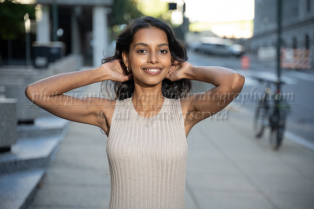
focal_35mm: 68
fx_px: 593
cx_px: 157
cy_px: 104
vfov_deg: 20.0
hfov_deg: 29.6
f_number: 2.8
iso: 400
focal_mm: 68
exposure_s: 1/500
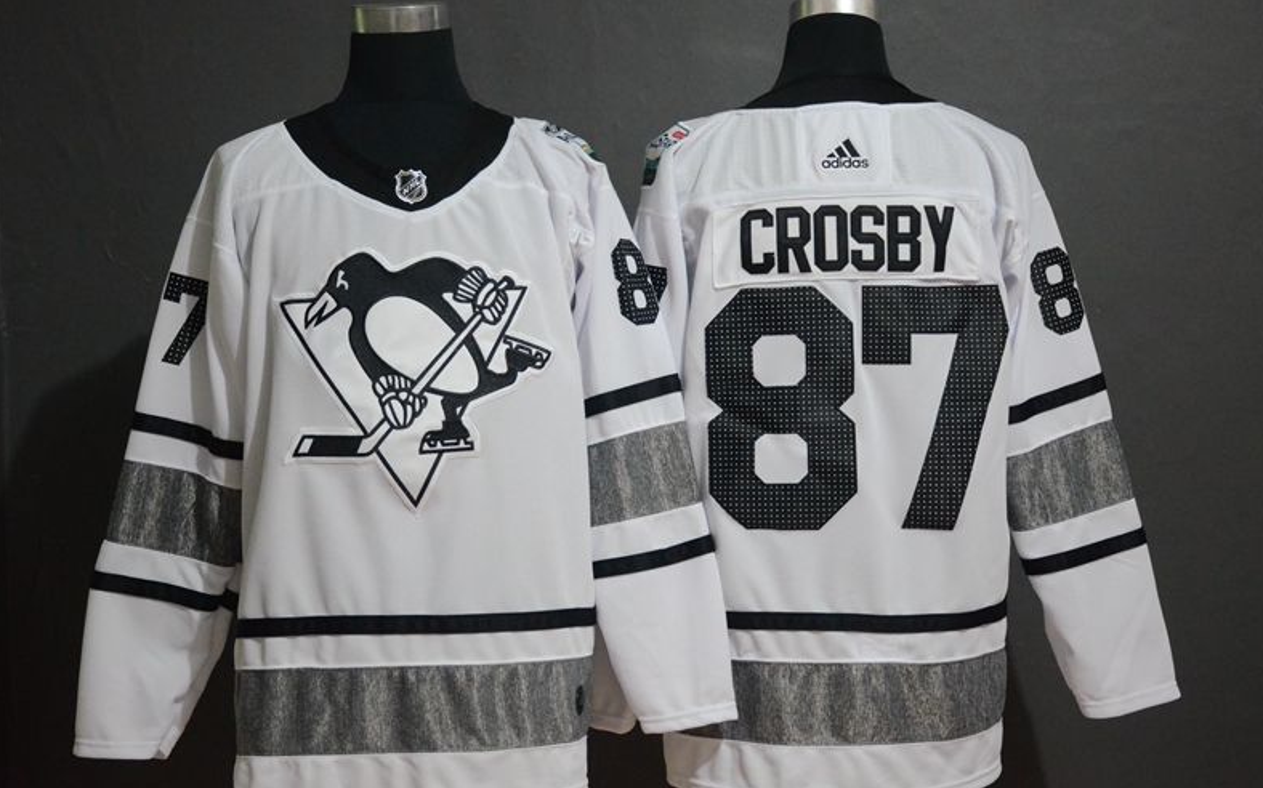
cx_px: 633
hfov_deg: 33.0
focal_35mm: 62
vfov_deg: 20.9
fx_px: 2133
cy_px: 397
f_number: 5
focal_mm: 40
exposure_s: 1/30
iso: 4000
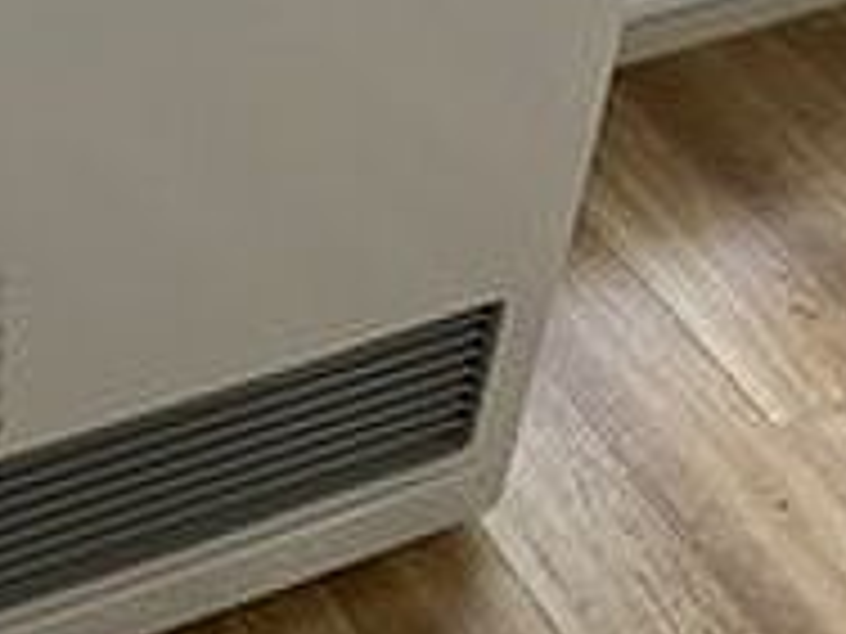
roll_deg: -4.8
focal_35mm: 83
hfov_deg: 23.0
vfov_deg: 17.5
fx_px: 2028
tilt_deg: -39.6
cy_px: 36
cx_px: 86
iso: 50
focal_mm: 5.1
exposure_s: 1/122
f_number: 1.6
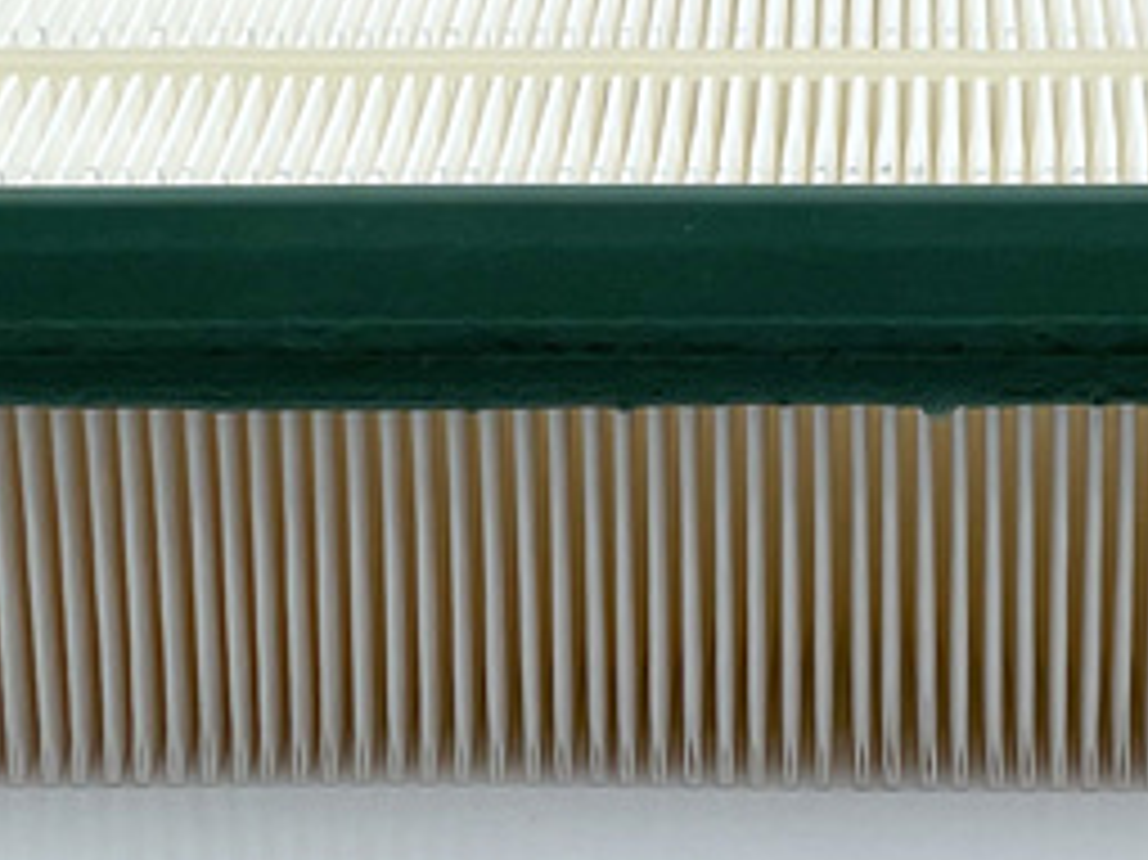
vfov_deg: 14.5
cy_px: 302
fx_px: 3381
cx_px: 698
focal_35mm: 102
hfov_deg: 19.2
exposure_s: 1/1125
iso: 32
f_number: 1.6
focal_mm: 4.2
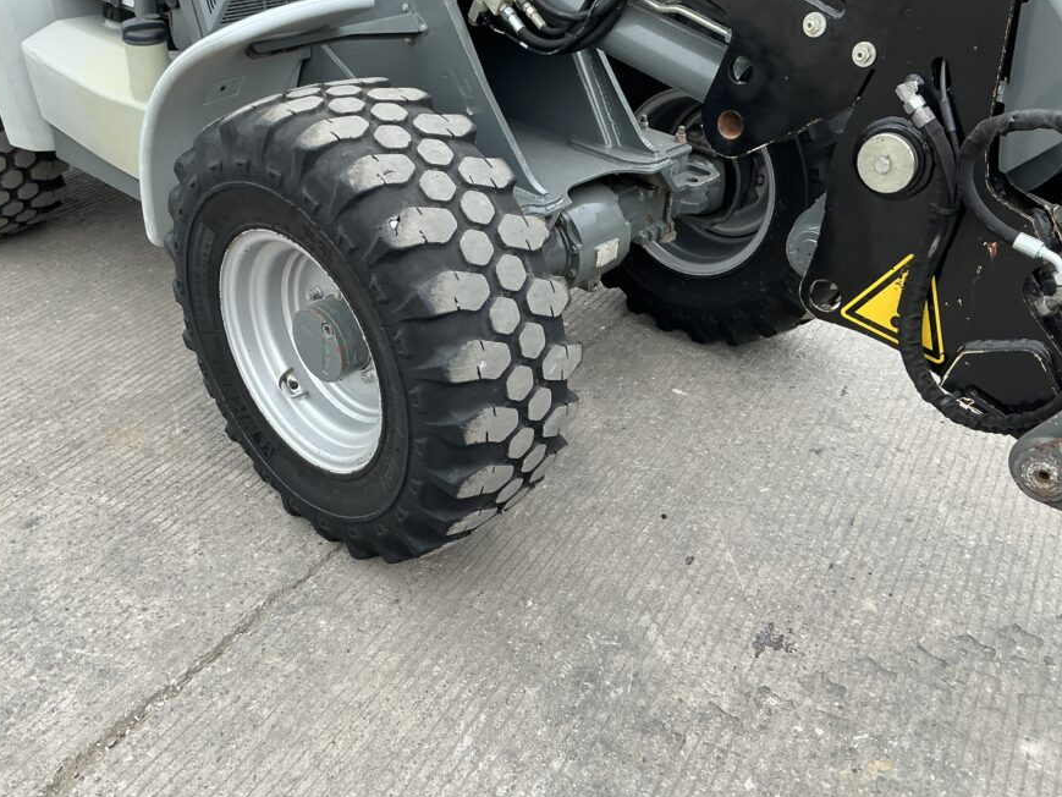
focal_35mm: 33
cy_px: 359
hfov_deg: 55.2
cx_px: 477
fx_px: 1013
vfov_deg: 42.9
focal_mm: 3
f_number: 1.8
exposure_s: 1/270
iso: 25
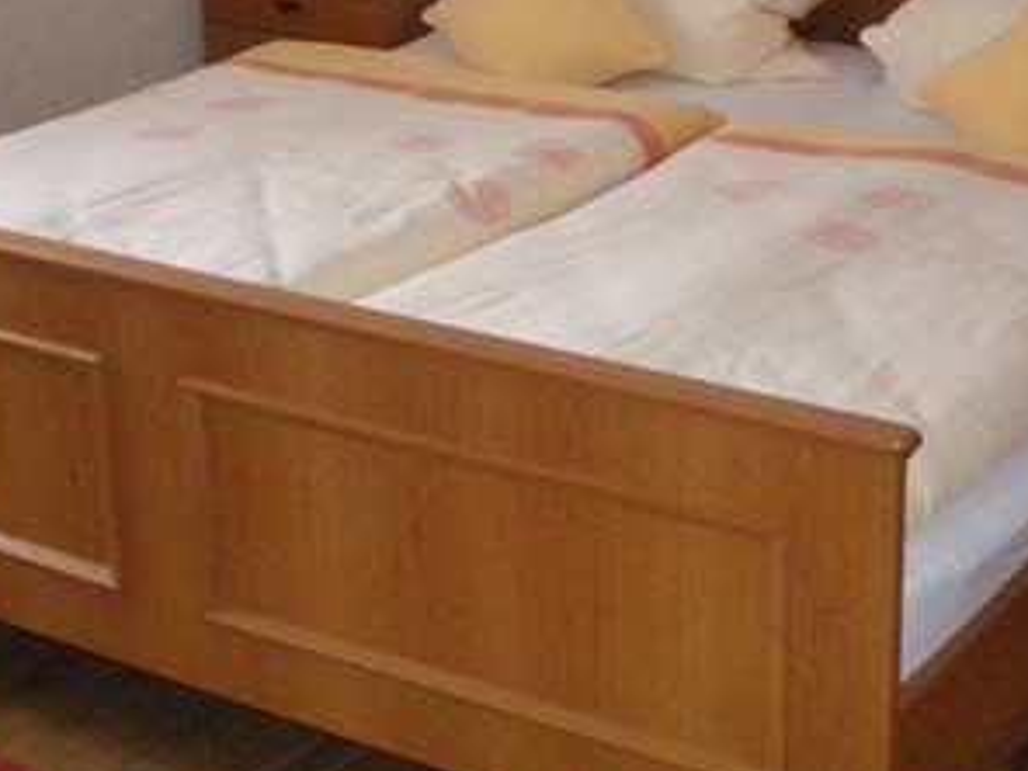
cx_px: 663
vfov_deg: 19.1
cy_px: 267
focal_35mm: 77
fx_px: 2287
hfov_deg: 25.2
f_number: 3.1
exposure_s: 1/60
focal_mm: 6.3
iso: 400
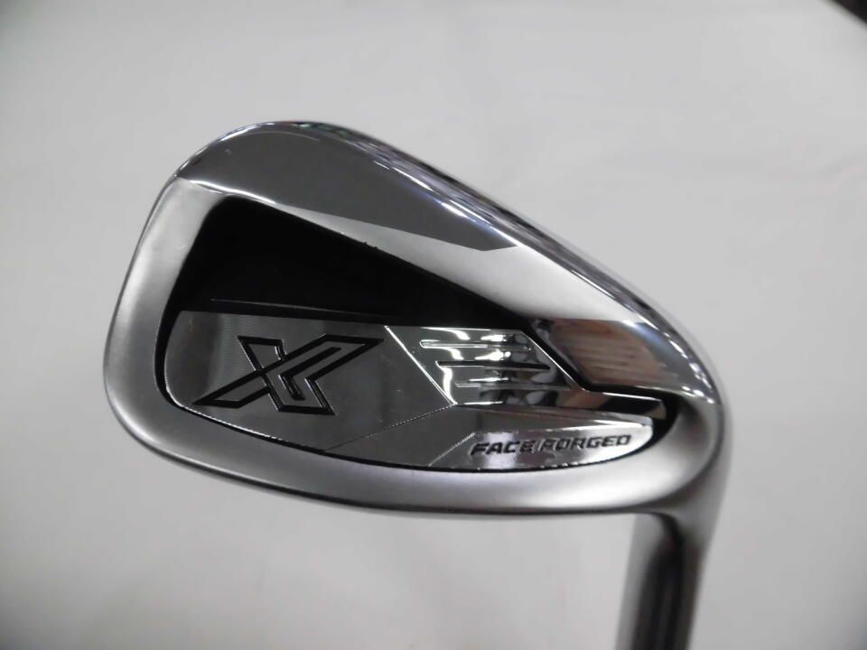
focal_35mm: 24
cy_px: 325
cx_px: 434
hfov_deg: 71.6
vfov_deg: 56.8
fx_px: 601
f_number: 3.1
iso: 800
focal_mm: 4.3
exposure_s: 1/320
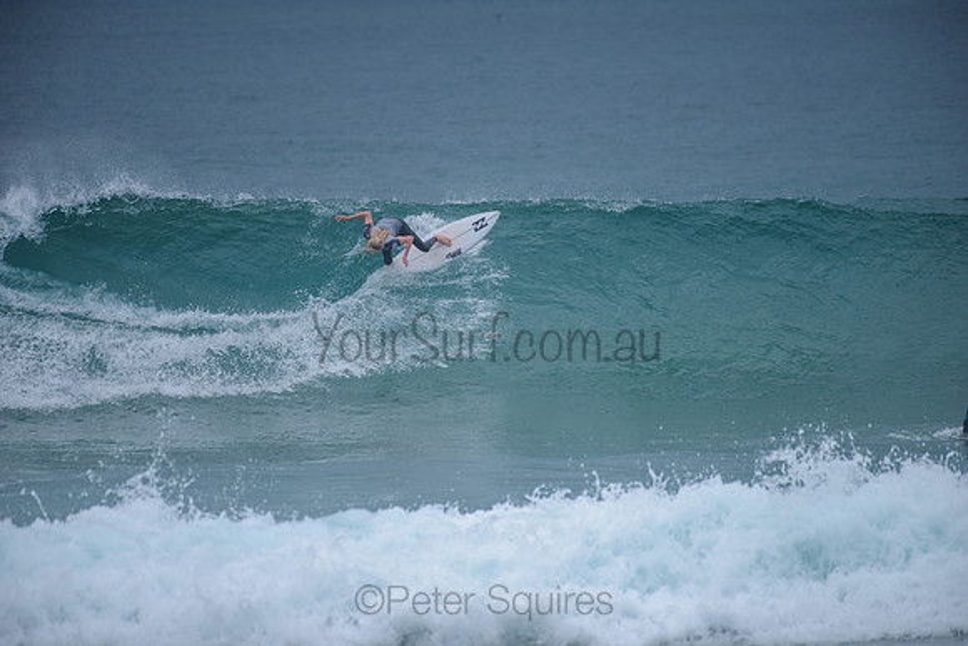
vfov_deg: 2.8
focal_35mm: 500
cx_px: 484
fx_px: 13447
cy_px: 323
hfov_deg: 4.1
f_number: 5.6
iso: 220
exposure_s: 1/2000
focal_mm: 500
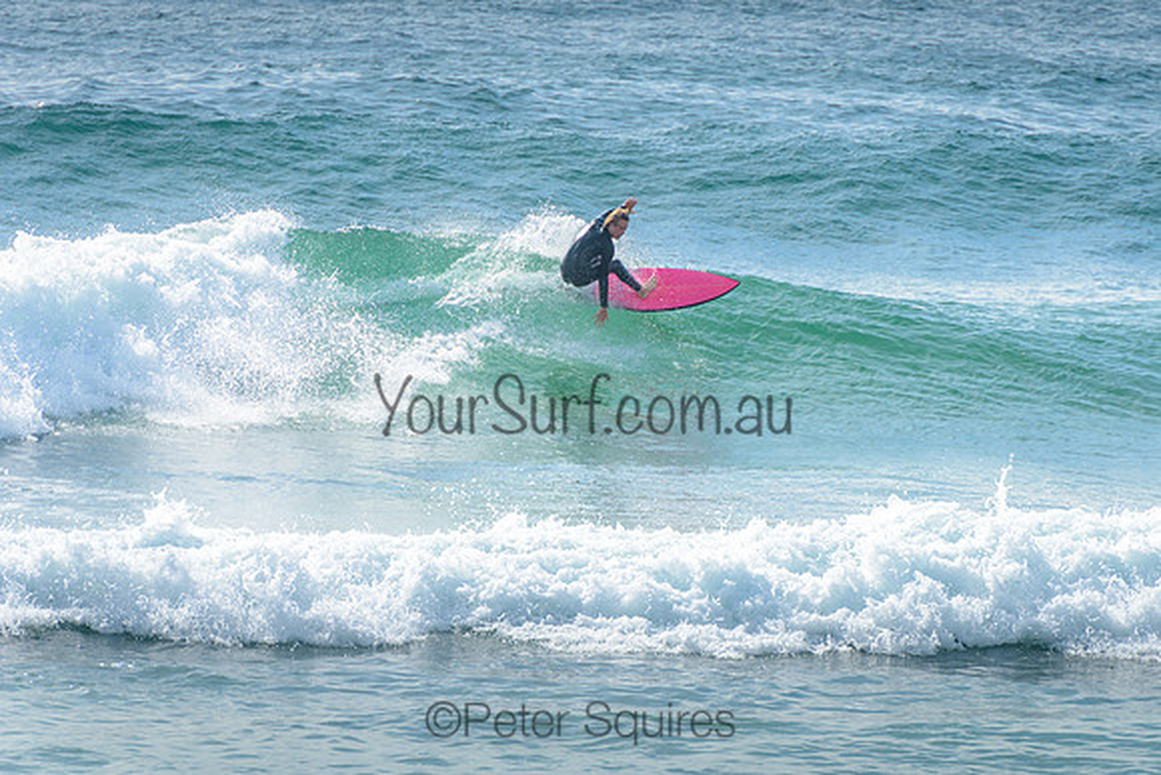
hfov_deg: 4.2
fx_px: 15819
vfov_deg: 2.8
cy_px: 341
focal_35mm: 490
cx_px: 712
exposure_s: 1/1600
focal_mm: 400
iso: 200
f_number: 8
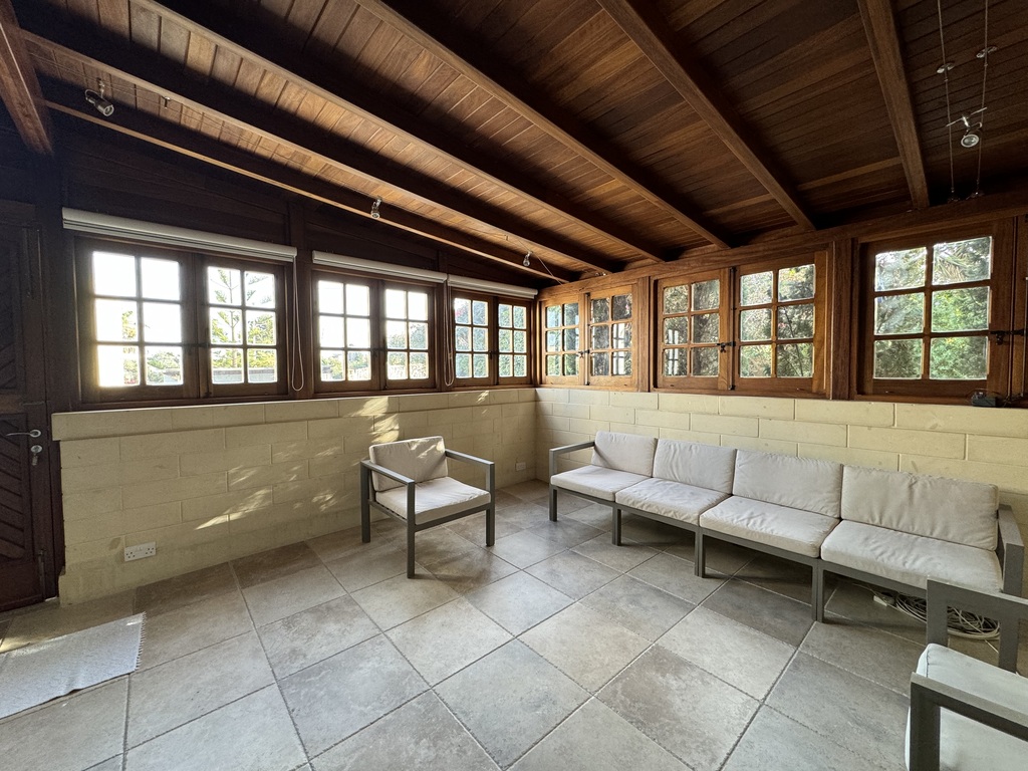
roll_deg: -0.7
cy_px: 386
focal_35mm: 14
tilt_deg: -1.9
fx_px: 416
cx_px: 514
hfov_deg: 102.1
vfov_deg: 85.7
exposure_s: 1/99
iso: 160
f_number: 2.2
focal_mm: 2.22
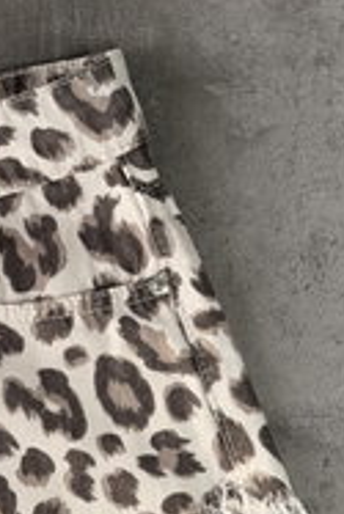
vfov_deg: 14.4
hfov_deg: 9.4
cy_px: 414
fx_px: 2031
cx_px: -149
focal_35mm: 142
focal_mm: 6.76
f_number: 1.78
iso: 100
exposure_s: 1/78
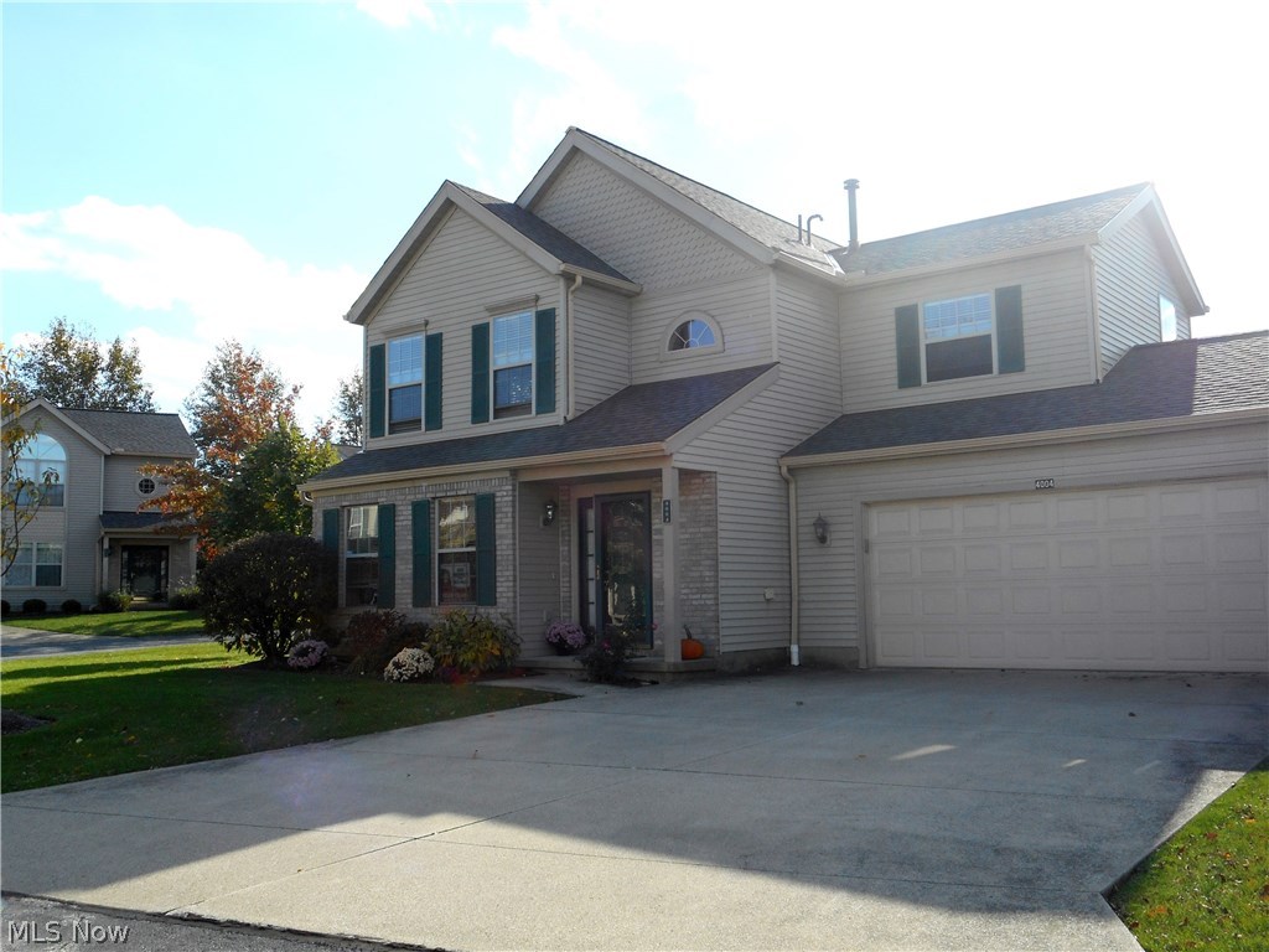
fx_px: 1246
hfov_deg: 54.0
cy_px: 476
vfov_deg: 41.8
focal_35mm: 34
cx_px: 634
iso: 80
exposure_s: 1/400
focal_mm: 6
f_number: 4.2
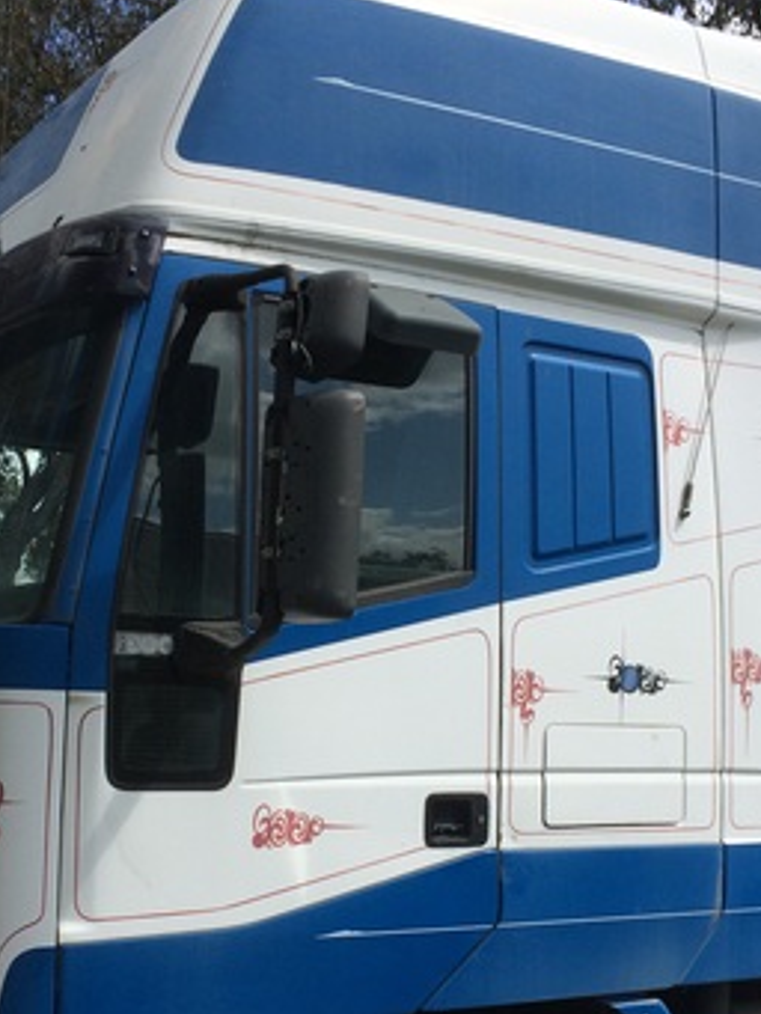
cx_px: 357
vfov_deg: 36.9
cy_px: 720
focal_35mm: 51
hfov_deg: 28.6
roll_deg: +1.9
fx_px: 1494
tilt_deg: +0.0
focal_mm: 4.15
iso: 32
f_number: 2.2
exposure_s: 1/2160
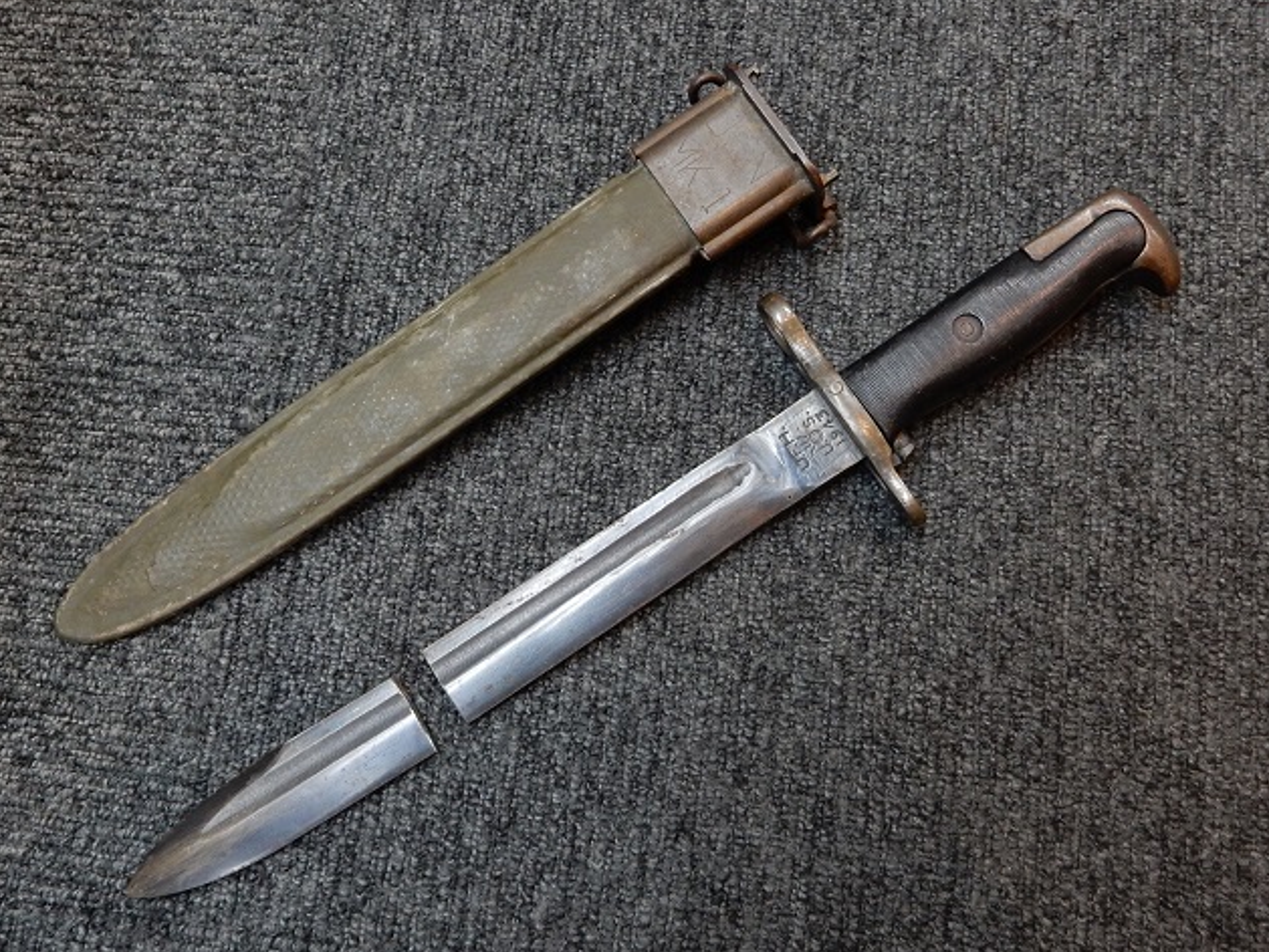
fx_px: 1137
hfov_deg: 58.3
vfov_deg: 45.5
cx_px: 654
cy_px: 485
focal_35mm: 31
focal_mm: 5.4
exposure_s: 1/10
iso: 400
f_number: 4
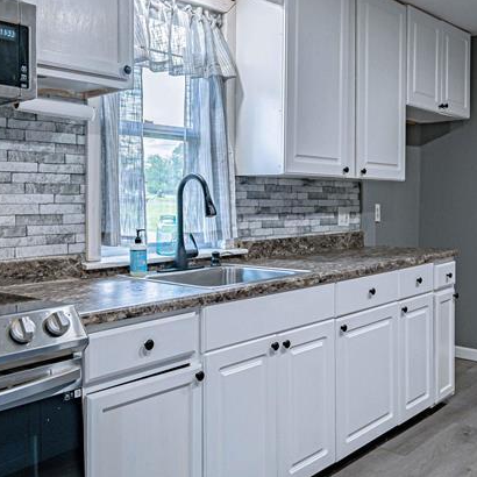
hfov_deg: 46.0
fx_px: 561
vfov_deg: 46.0
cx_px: 228
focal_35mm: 36
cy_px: 212
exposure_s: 1/640
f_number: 4
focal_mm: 16
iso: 800
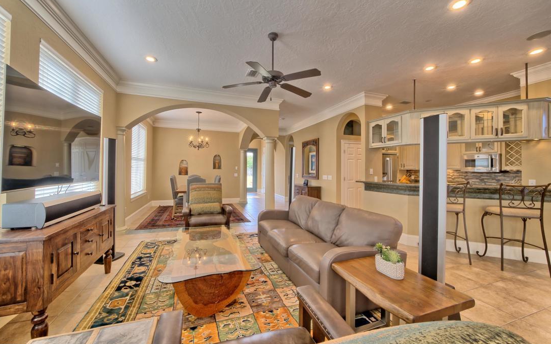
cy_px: 167
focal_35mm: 14
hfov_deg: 105.3
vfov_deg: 78.6
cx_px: 268
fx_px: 210
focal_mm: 13
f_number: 13
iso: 200
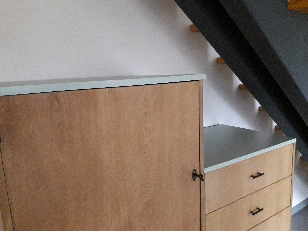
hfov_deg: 63.4
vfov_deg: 49.7
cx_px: 154
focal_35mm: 28
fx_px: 249
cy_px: 116
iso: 640
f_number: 1.9
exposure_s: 1/17
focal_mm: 3.7
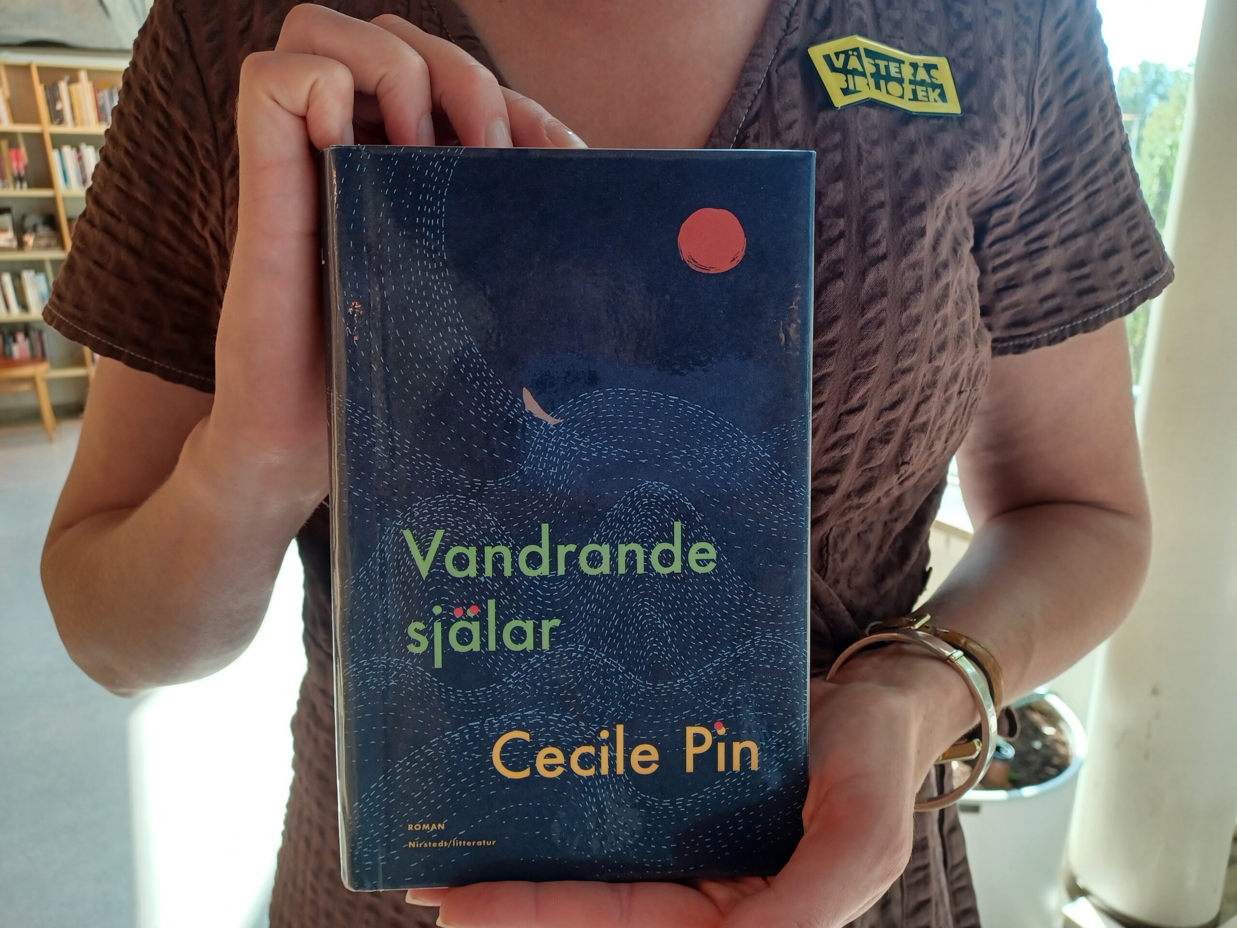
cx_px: 618
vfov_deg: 54.9
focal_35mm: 25
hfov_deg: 69.4
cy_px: 464
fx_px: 893
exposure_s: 1/50
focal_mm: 4.6
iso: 80
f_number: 1.8
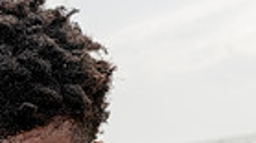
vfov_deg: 6.7
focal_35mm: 170
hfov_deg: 12.6
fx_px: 1153
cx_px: 22
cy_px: 374
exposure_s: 1/250
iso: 100
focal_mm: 50
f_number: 8
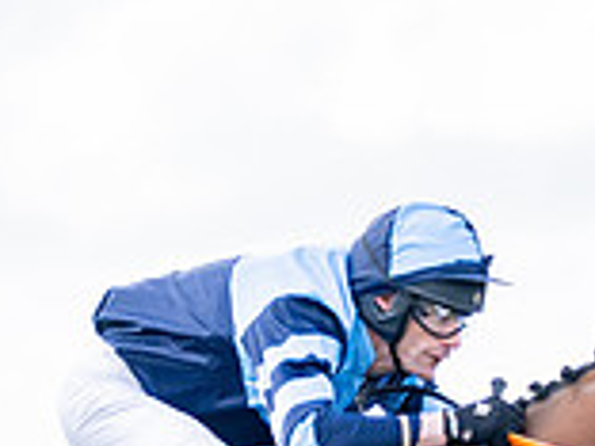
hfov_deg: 4.4
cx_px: -8
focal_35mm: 446
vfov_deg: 3.3
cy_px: 684
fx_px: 7666
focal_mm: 70
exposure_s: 1/1250
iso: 400
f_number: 4
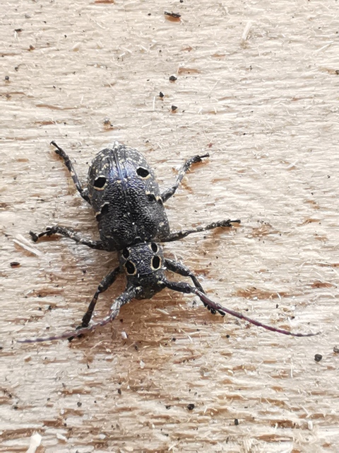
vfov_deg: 24.1
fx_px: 1058
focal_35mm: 81
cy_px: 226
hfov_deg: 18.2
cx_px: 170
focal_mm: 2.26
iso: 80
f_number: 2.2
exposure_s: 1/50
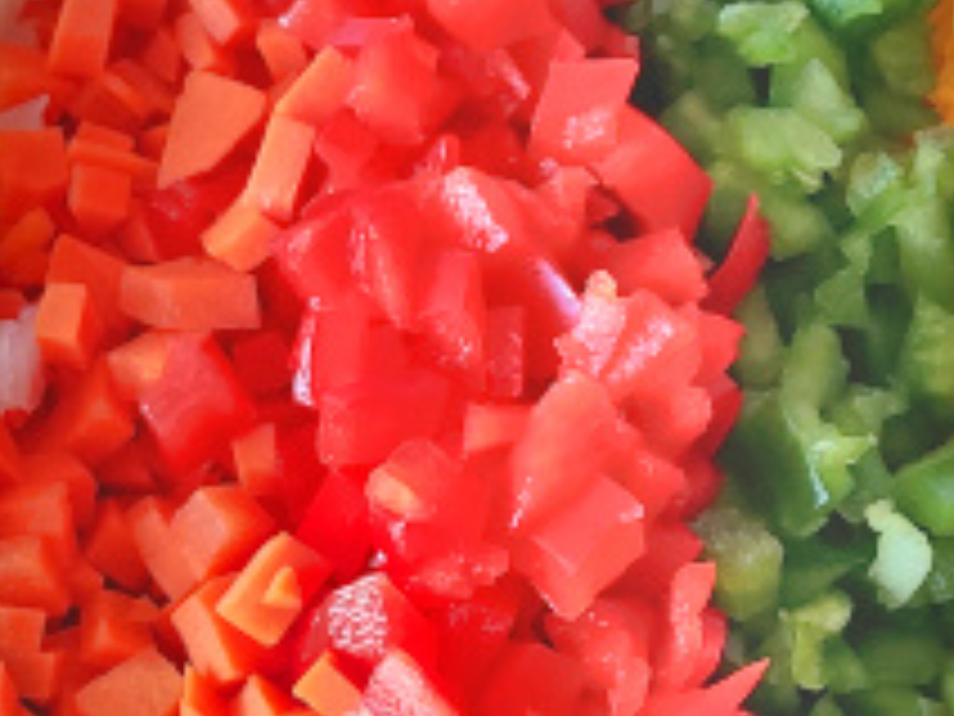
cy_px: 700
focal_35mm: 85
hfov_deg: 22.6
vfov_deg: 17.0
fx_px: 2343
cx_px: 153
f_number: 1.8
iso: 500
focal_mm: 4.6
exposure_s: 1/33
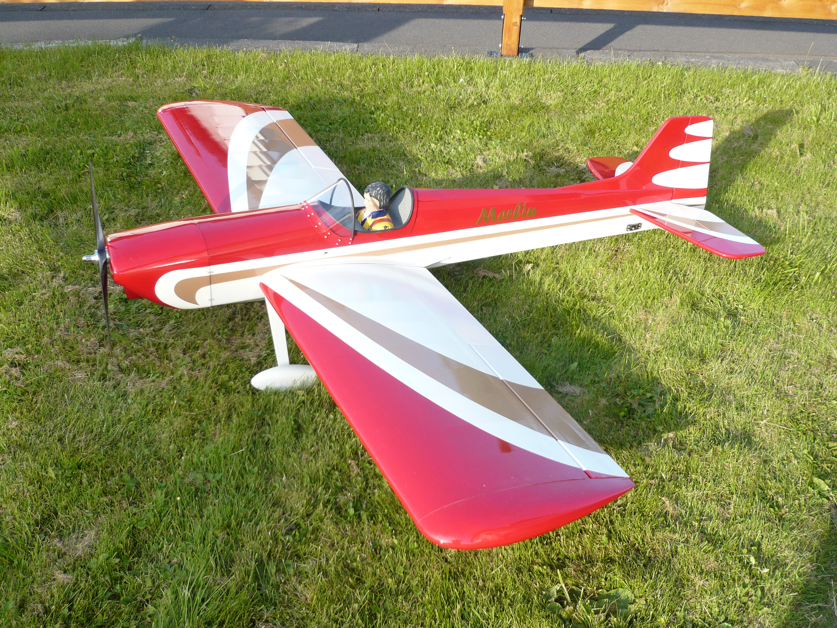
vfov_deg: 36.0
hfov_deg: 46.8
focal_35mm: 40
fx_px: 967
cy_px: 314
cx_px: 418
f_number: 3.3
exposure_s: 1/200
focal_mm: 6.6
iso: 100
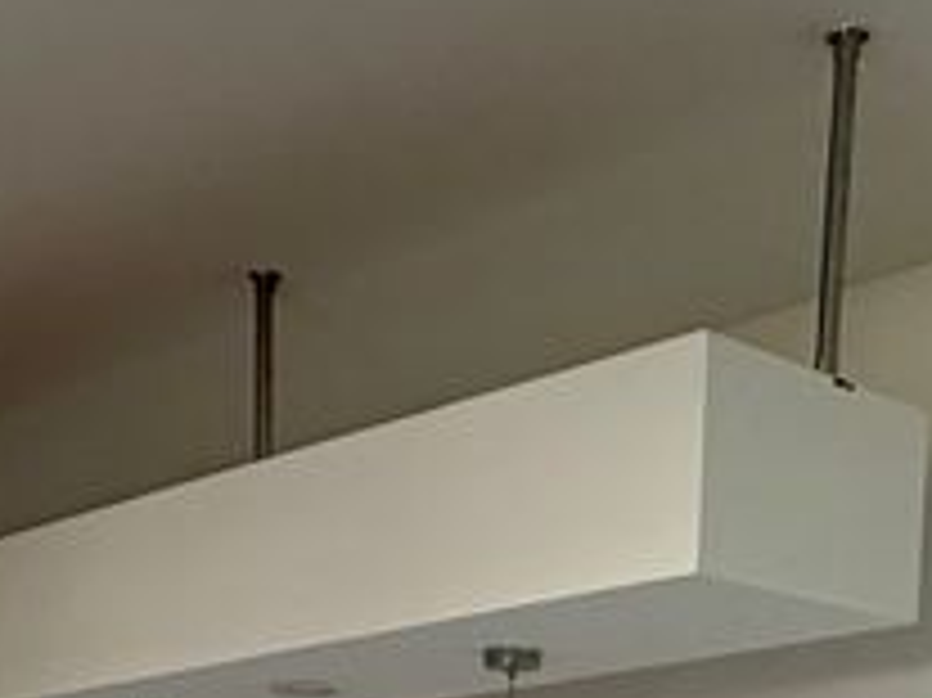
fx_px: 2018
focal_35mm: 75
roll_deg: -0.1
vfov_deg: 15.0
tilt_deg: -11.7
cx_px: 306
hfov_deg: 25.9
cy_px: 1488
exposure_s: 1/100
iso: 100
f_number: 2.2
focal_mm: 2.22
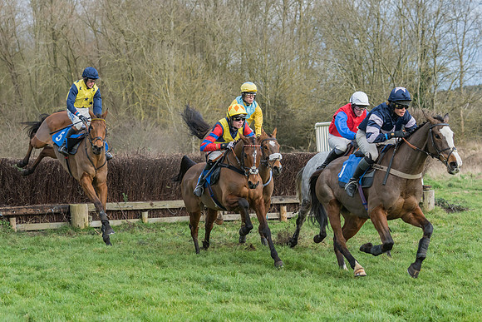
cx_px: 294
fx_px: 1360
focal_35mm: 102
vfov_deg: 13.5
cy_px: 158
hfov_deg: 20.1
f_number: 4
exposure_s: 1/1000
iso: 800
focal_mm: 70
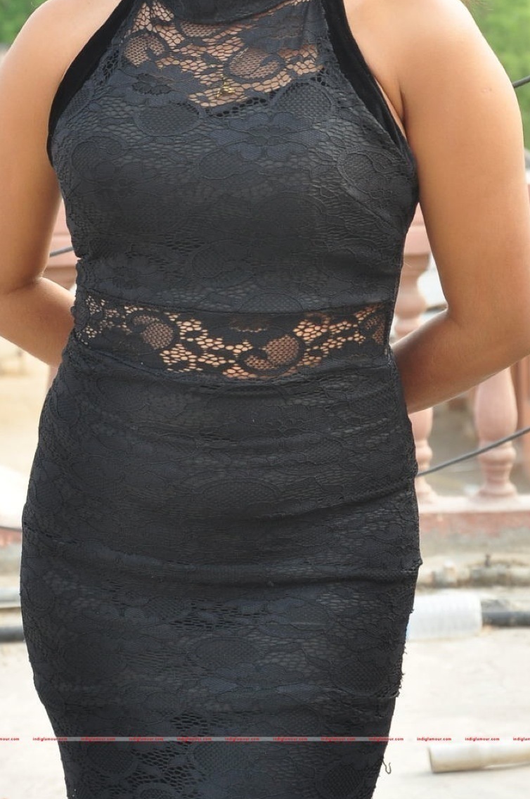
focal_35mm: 148
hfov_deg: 9.2
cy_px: 215
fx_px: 3278
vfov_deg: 13.8
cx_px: 242
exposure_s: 1/125
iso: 400
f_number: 7.1
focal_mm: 62
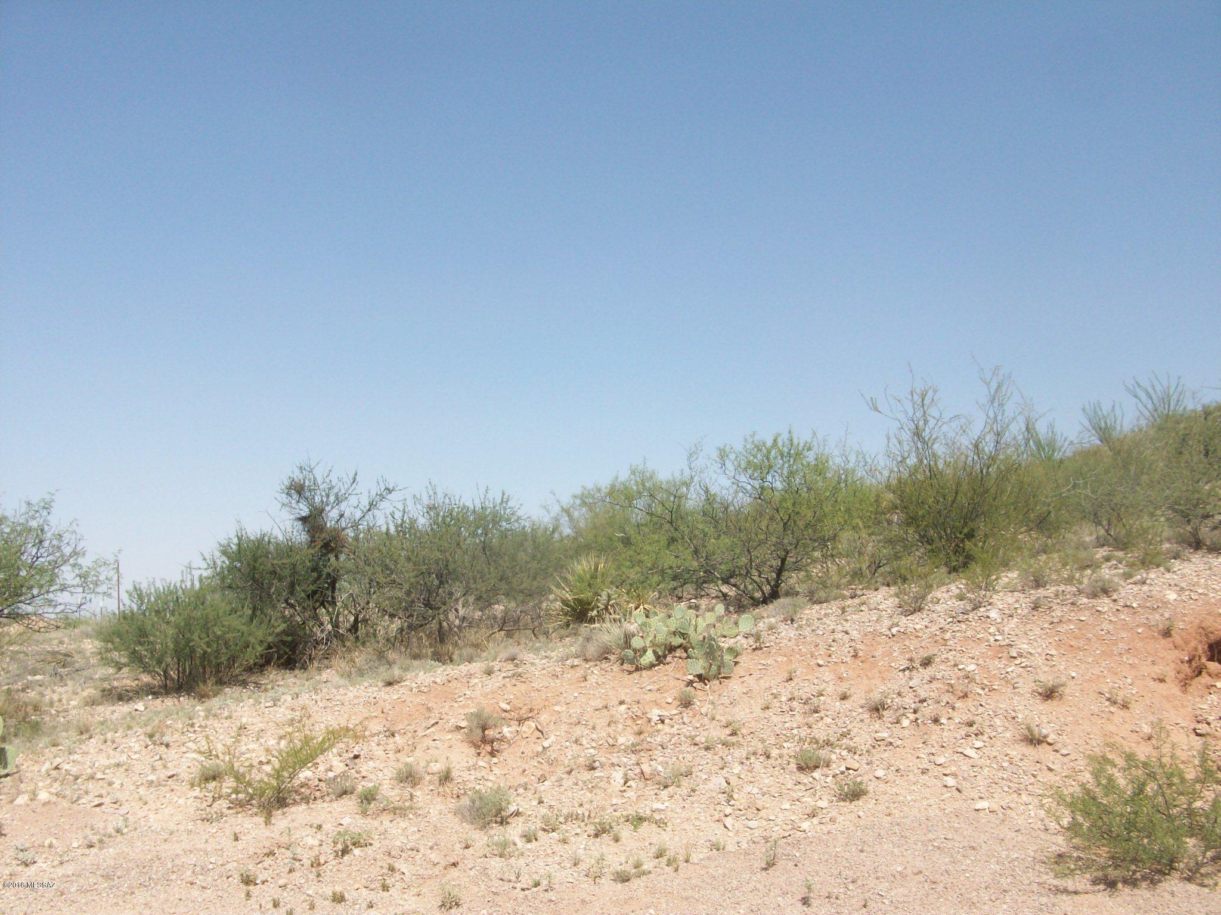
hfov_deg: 54.0
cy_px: 458
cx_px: 610
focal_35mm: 34
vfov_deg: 41.8
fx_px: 1199
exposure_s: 1/294
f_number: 5.5
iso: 64
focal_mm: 5.7
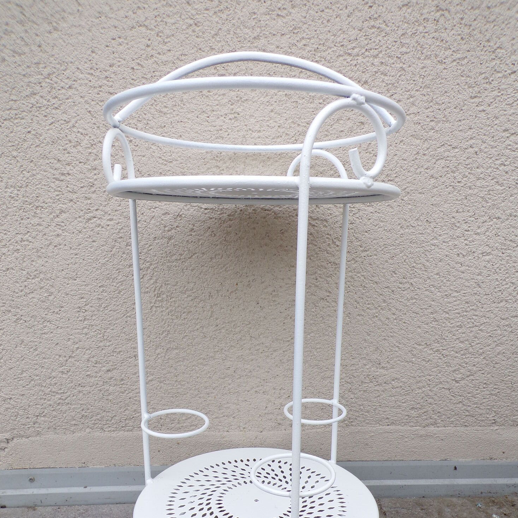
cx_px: 259
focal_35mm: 29
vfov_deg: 54.5
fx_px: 491
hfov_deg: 55.6
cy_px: 345
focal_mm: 4.3
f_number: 4.3
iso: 80
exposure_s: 1/140
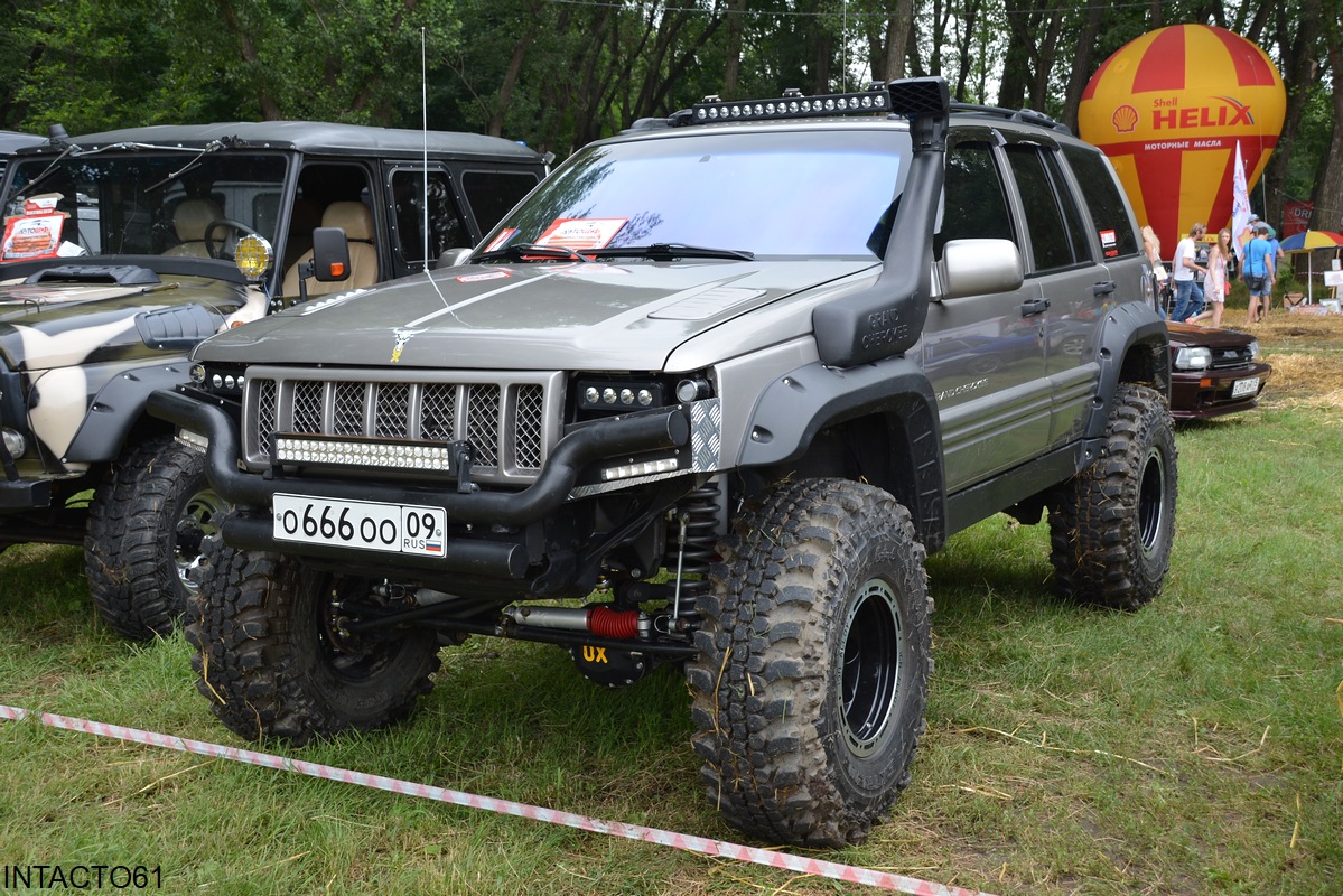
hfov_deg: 49.5
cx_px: 672
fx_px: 1455
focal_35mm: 39
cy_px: 448
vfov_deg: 34.2
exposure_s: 1/160
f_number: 6.3
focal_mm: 26
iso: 200
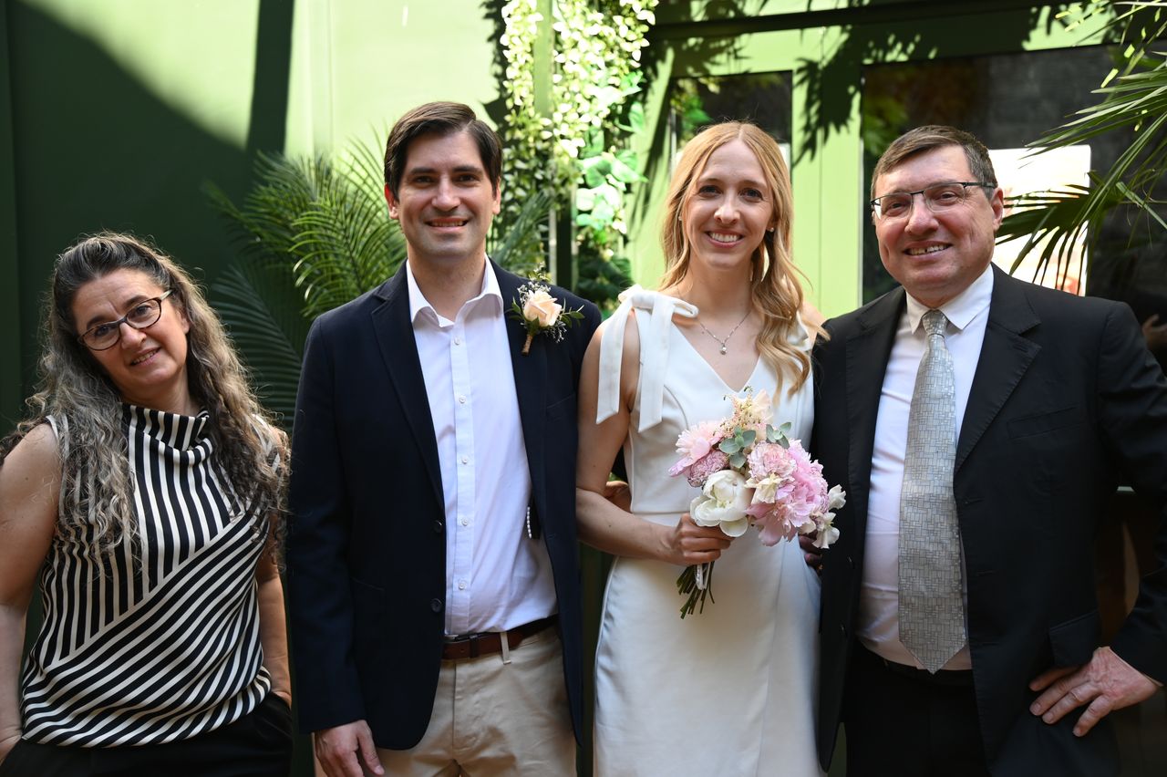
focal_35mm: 50
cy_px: 388
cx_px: 584
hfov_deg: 39.6
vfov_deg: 27.0
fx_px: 1620
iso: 320
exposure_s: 1/250
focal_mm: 50
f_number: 4
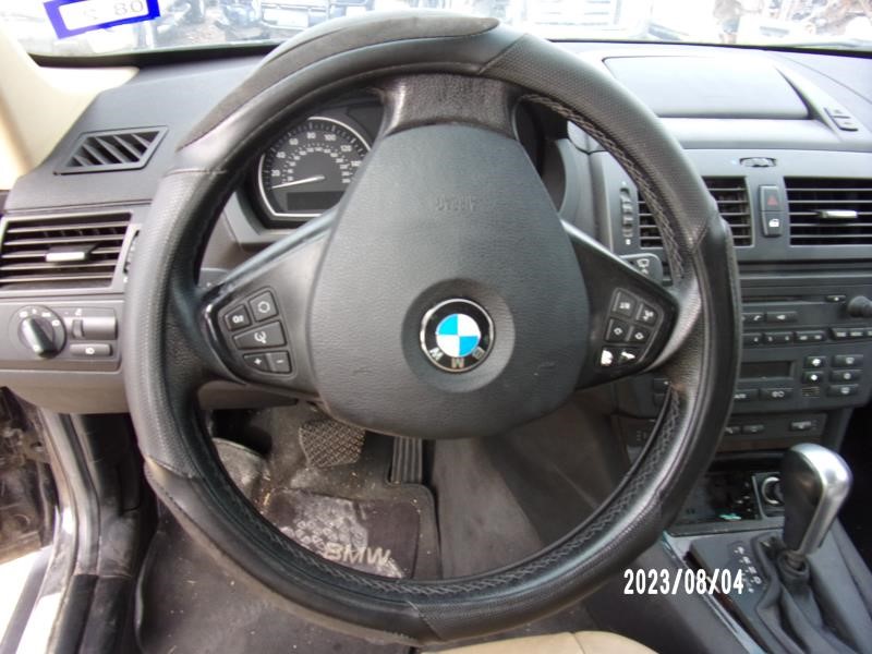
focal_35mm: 24
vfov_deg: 56.8
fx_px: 605
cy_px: 327
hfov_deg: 71.6
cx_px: 436
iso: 80
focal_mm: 4.3
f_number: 3.3
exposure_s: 1/50
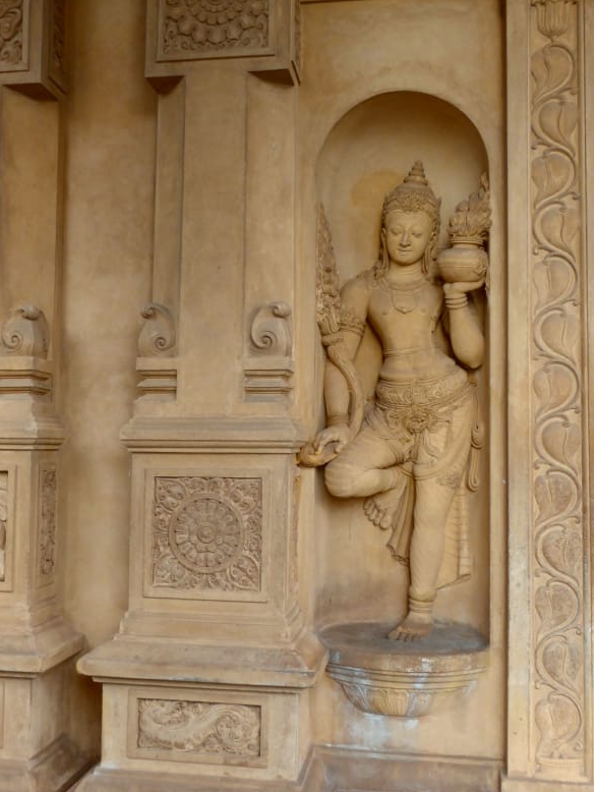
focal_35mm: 37
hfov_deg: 38.7
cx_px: 295
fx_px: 846
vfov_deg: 50.1
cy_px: 388
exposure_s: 1/60
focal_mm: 6.3
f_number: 3.7
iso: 320
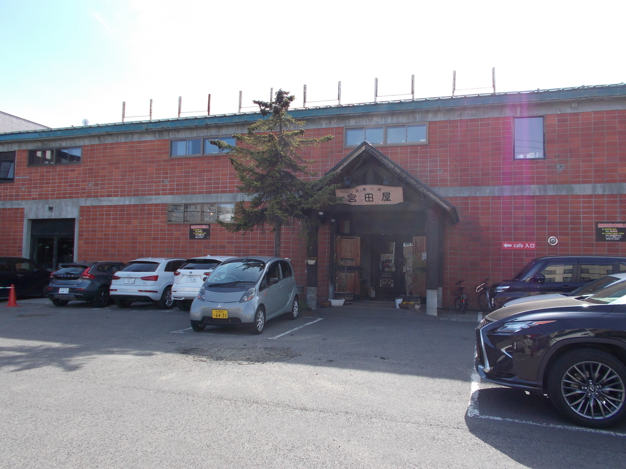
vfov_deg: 46.8
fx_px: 543
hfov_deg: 60.0
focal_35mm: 30
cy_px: 234
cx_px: 313
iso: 80
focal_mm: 5.3
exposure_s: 1/400
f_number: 3.4
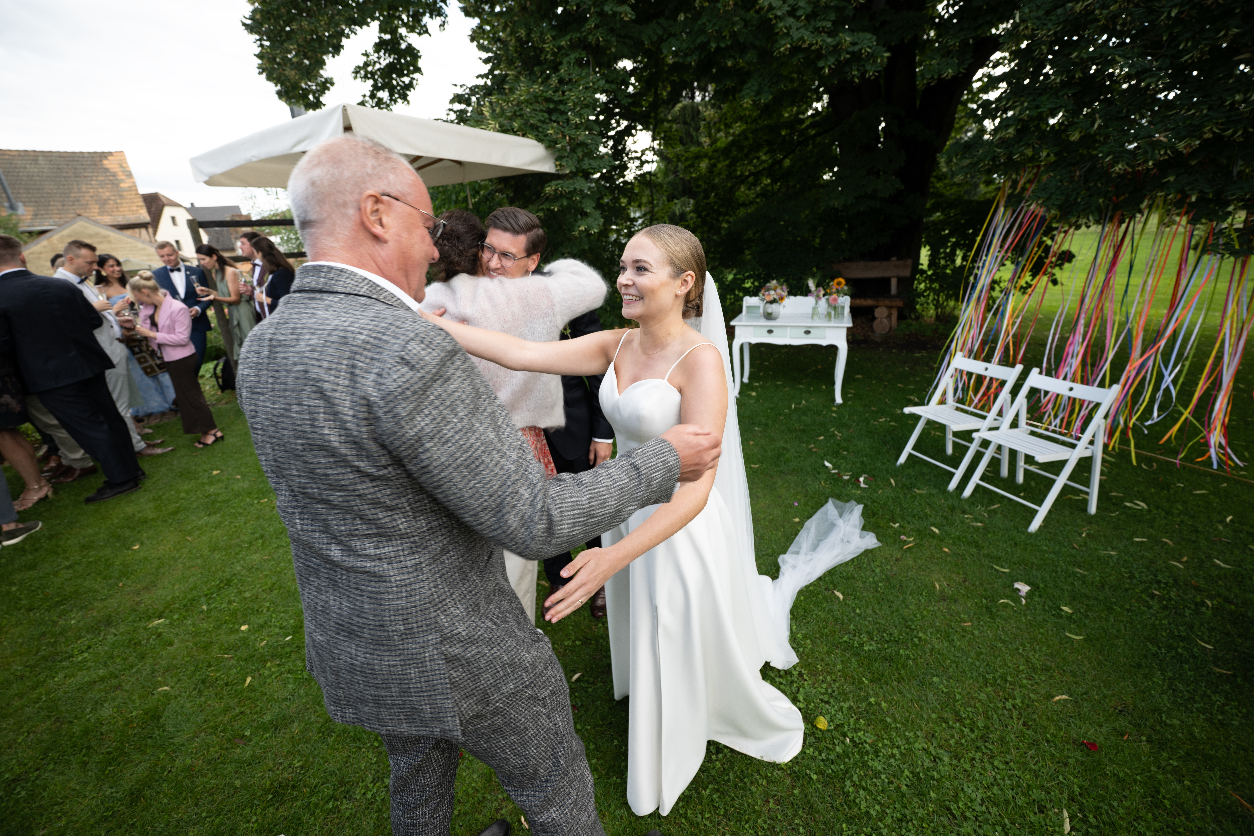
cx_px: 627
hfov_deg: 104.3
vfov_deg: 81.2
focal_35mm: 14
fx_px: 488
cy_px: 418
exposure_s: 1/160
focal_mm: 14
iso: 160
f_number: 3.5
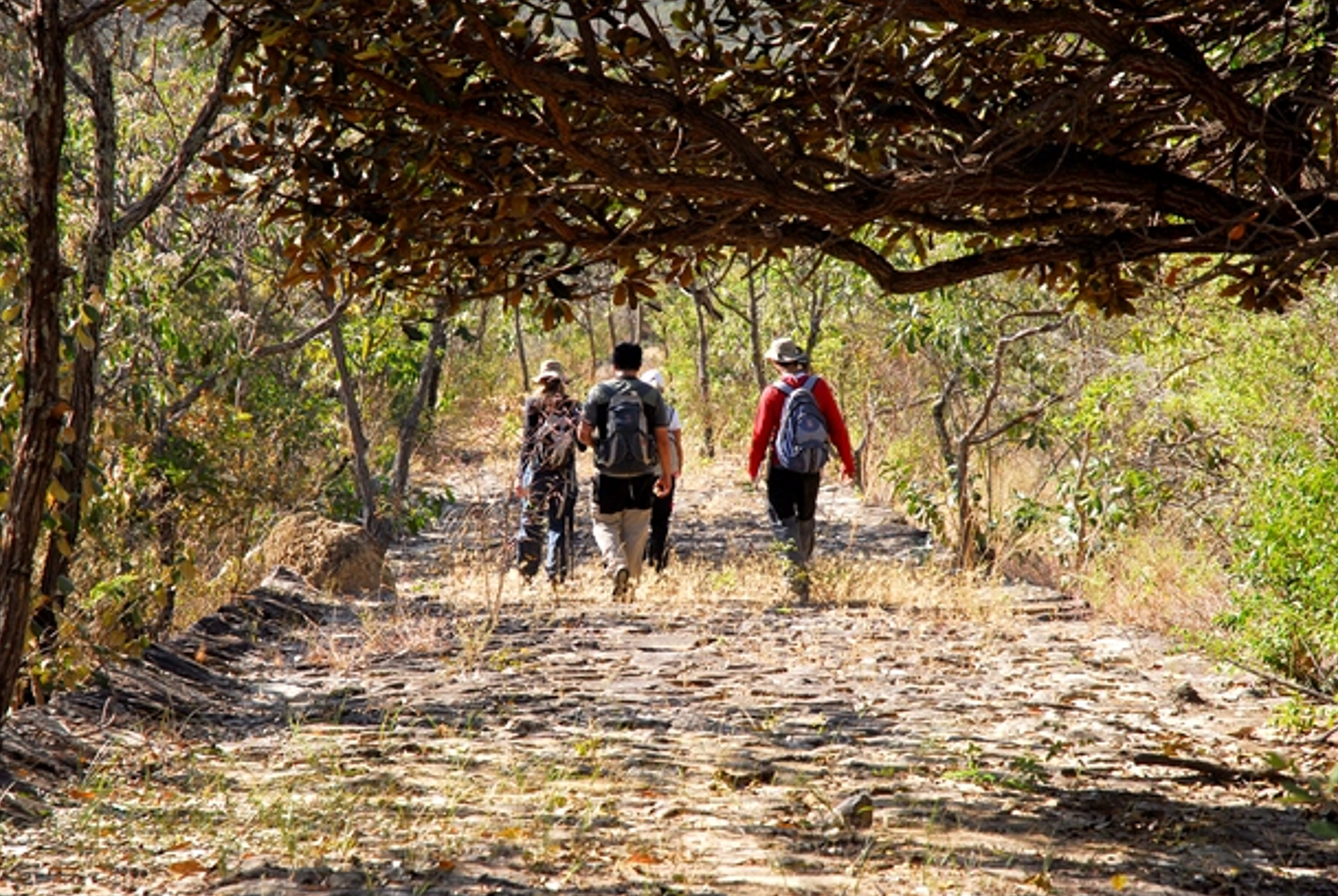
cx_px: 650
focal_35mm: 112
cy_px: 436
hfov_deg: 18.2
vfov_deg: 12.3
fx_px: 4169
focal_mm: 70
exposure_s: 1/160
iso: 100
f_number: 5.6
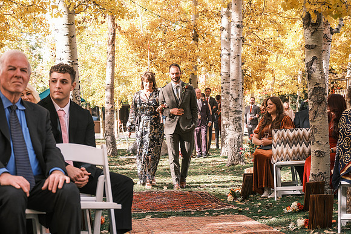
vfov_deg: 18.2
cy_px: 117
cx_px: 176
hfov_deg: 27.0
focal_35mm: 75
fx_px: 731
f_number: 4
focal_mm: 50
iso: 400
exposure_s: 1/500
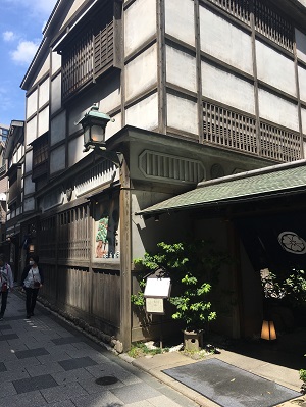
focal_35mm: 29
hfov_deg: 48.3
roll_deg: +0.9
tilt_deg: +8.6
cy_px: 204
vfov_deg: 61.6
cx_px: 153
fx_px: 341
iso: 25
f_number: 2.2
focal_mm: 4.15
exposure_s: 1/999
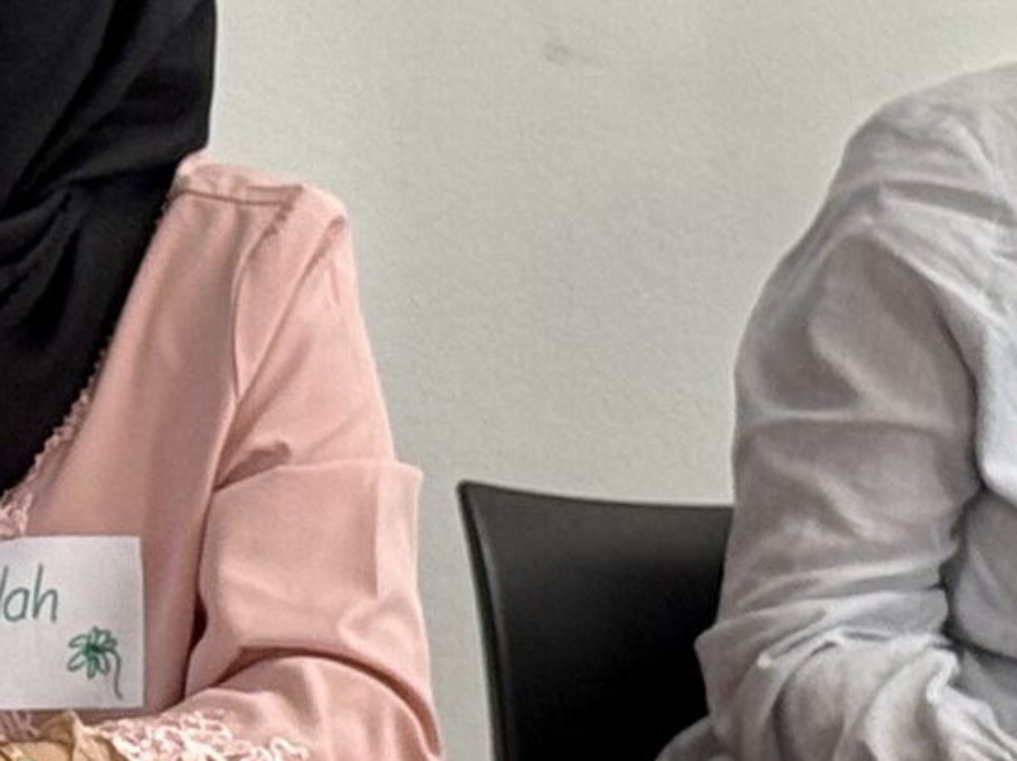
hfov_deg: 7.0
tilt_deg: -1.8
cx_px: -96
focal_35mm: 280
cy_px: 341
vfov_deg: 5.3
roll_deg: +0.3
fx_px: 8221
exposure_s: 1/50
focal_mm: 6.76
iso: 80
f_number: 1.78
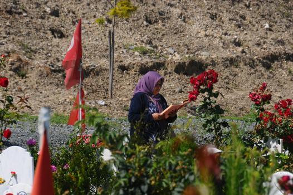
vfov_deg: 4.6
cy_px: 98
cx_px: 146
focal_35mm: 300
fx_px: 2440
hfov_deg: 6.9
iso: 200
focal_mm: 200
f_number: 10
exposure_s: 1/400
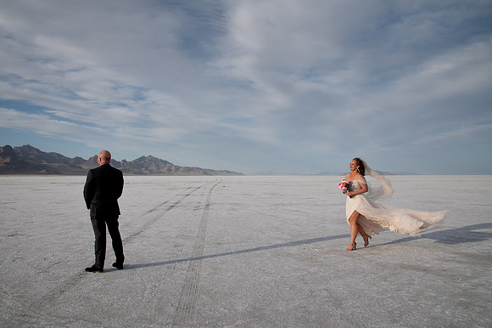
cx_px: 239
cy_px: 168
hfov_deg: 60.3
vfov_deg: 42.3
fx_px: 424
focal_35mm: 31
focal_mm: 30
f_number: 8
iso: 200
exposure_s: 1/800
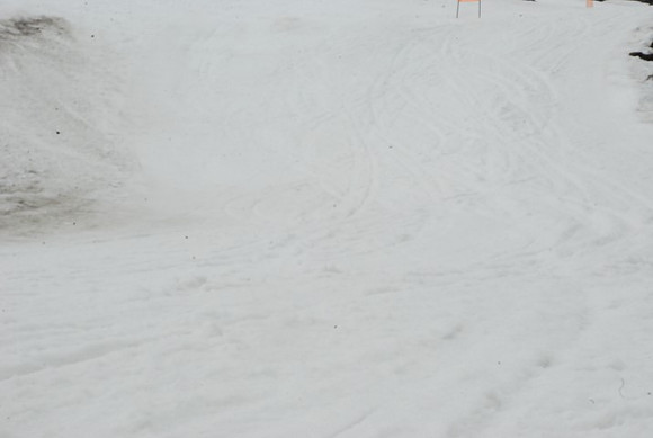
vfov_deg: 13.1
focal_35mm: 105
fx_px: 1908
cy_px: 219
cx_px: 326
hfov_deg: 19.4
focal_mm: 70
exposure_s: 1/20
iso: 1000
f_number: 34
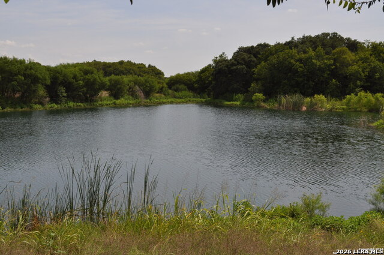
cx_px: 192
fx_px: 543
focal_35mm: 51
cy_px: 128
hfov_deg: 38.9
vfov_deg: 26.4
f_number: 9.5
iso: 200
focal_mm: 34
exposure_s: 1/350
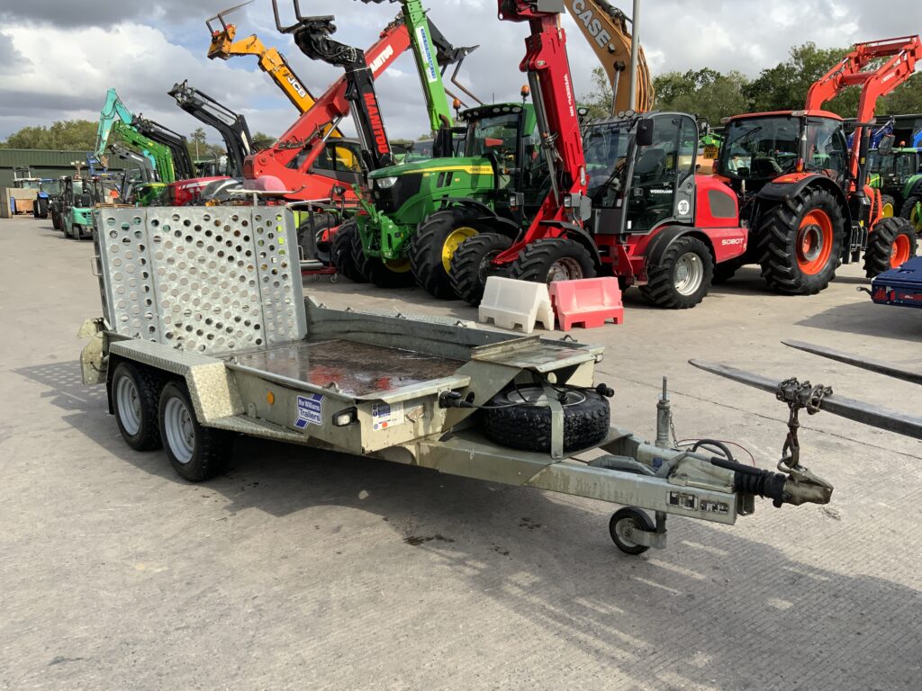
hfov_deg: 61.7
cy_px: 346
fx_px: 772
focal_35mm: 29
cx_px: 461
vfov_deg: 48.2
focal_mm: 3
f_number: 1.8
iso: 16
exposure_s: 1/1279
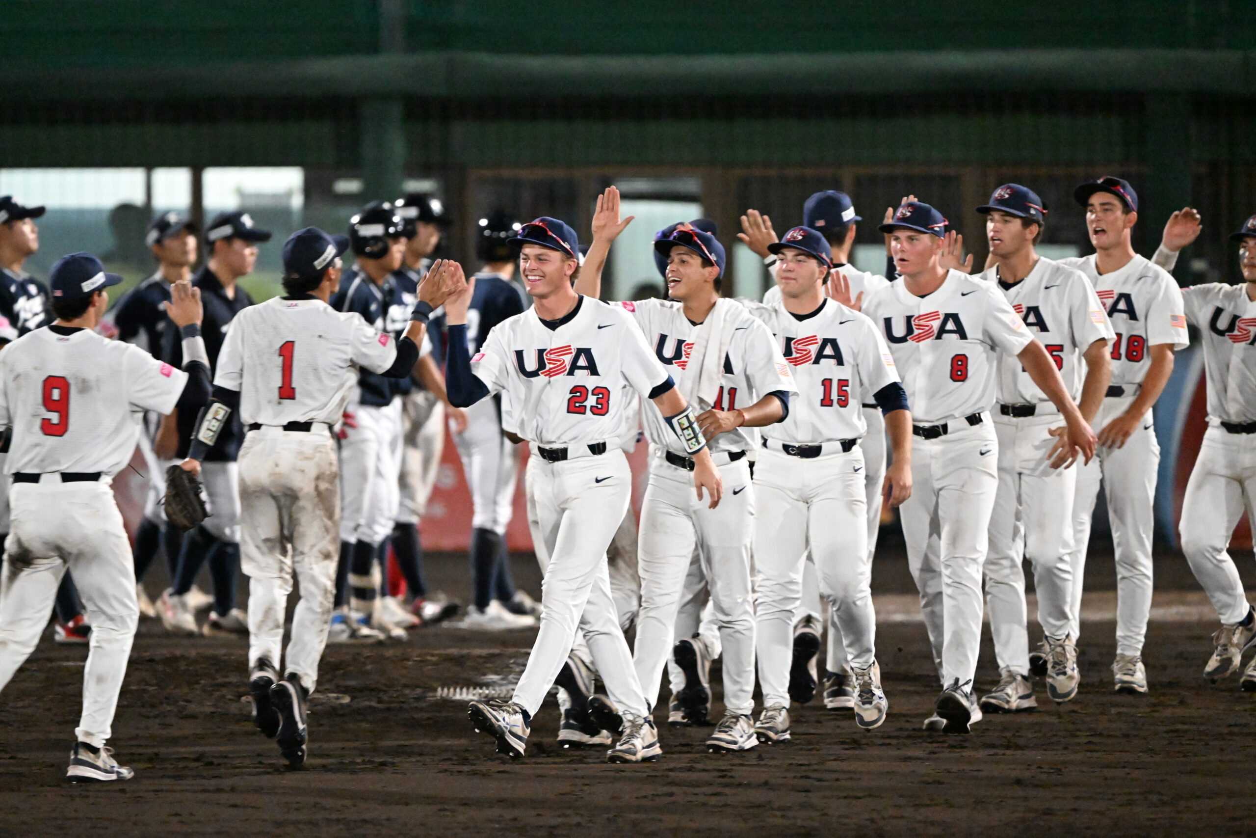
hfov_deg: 2.5
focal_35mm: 840
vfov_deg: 1.6
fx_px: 29306
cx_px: 628
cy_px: 419
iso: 20000
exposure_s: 1/250
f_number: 5.6
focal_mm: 840
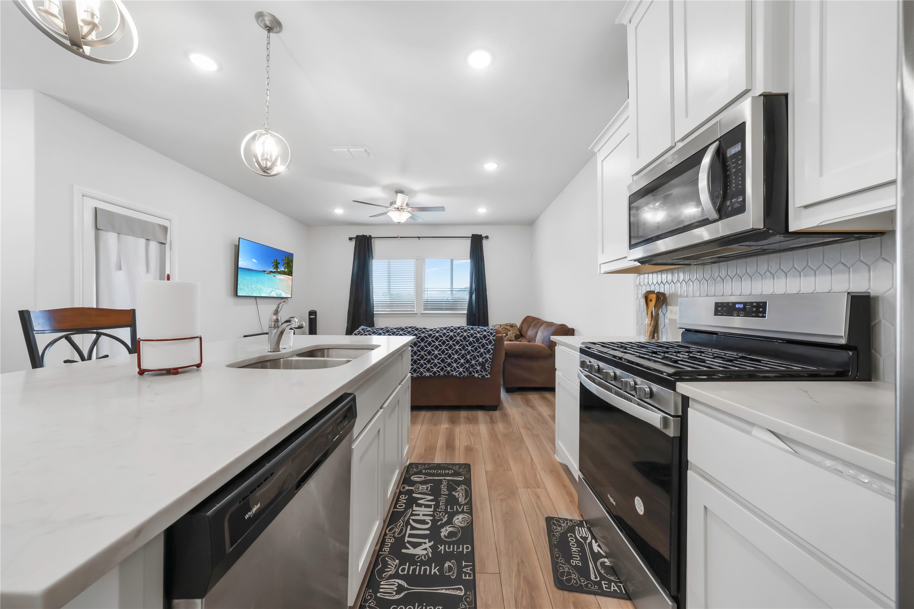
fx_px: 305
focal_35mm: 12
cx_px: 457
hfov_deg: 112.6
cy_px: 304
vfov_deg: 90.0
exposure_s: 1/15
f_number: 9
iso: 250
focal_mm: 12
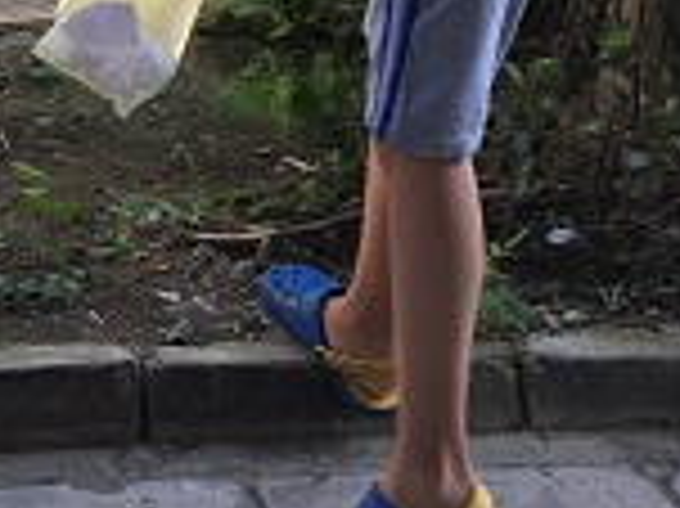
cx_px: 27
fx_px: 1884
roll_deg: -3.0
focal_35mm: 96
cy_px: -250
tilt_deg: -10.7
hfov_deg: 19.9
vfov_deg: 14.4
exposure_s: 1/100
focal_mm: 4.15
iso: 32
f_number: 2.2
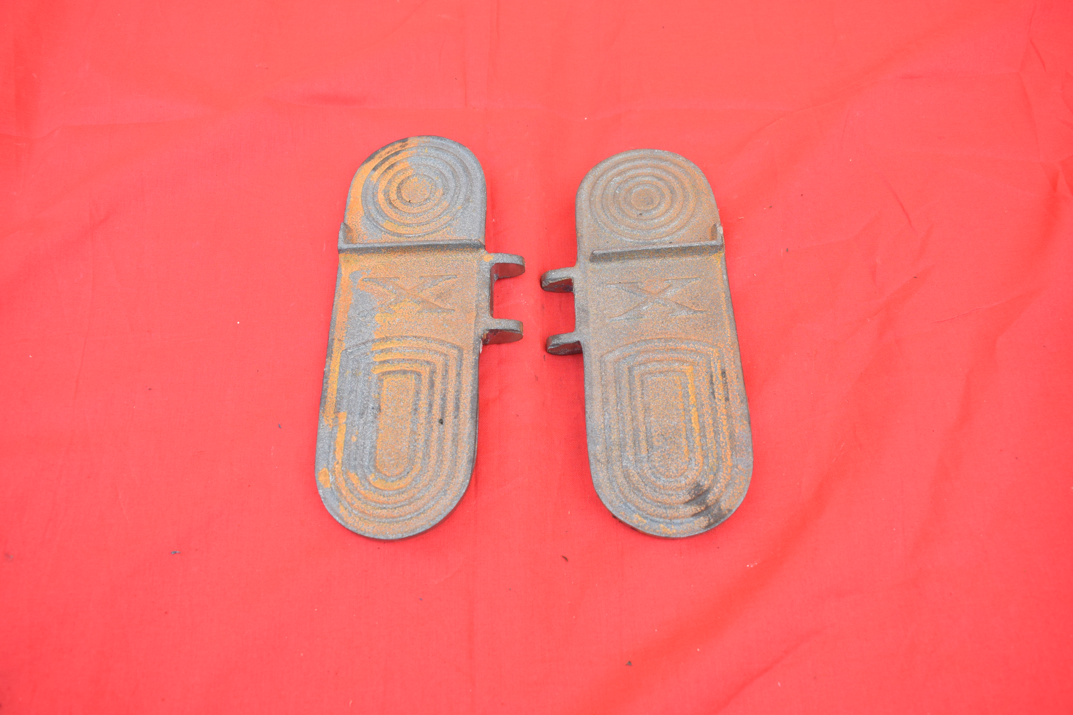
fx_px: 894
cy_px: 358
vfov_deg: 43.6
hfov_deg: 61.9
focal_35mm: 30
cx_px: 536
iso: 1000
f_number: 5.6
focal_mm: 20
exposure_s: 1/1000
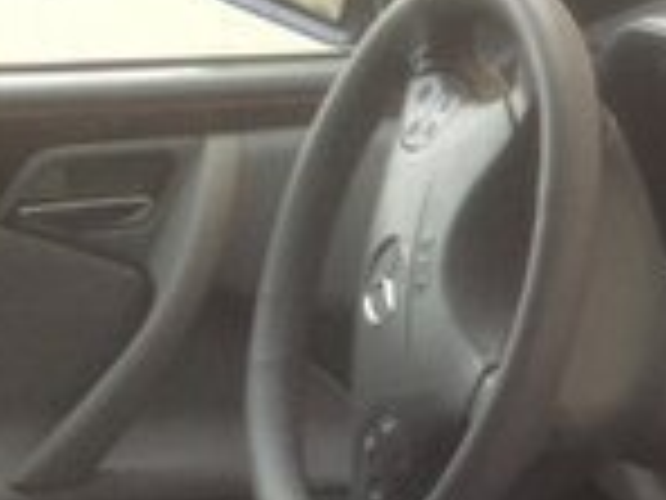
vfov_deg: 10.7
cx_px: 1022
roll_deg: -4.4
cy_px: 939
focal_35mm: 129
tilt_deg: -30.4
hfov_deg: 14.2
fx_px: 2482
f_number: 2.2
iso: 50
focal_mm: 4.15
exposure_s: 1/100
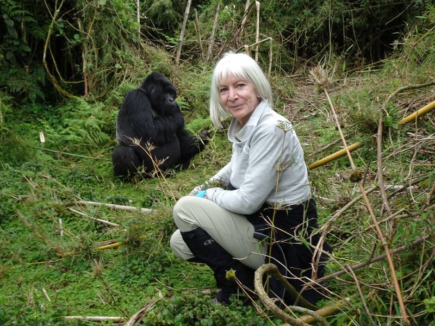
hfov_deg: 42.9
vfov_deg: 32.9
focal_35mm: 44
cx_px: 218
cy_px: 163
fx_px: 553
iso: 80
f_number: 4.5
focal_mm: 7.58
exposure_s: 1/60
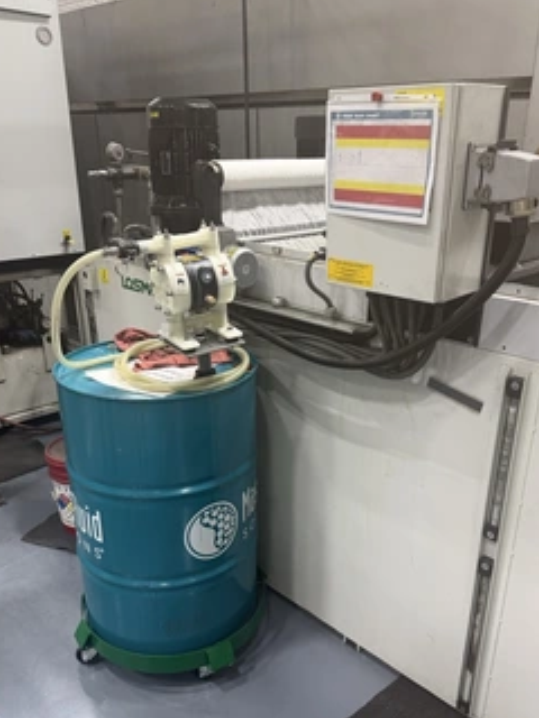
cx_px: 287
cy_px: 413
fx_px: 623
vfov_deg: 59.7
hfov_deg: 46.8
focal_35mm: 30
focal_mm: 6.76
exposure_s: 1/121
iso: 200
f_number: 1.78
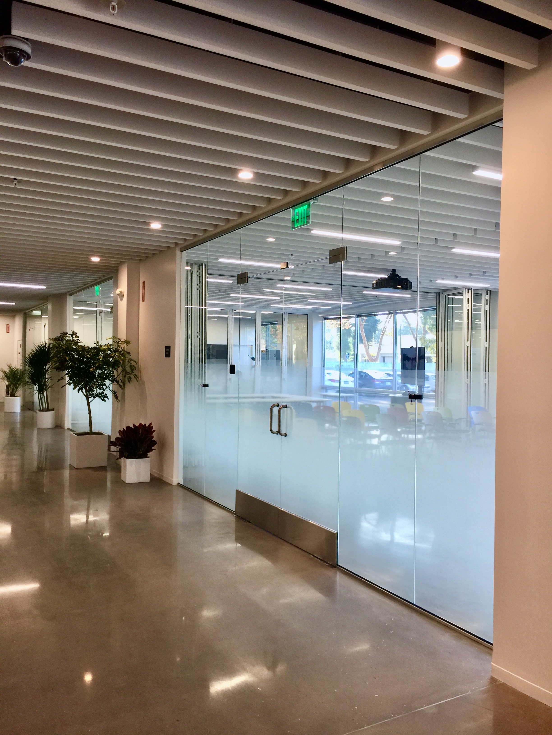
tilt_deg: +1.5
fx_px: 617
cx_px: 276
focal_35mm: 29
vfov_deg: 61.7
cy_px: 368
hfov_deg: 48.2
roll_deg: +0.2
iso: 32
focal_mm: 4.15
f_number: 2.2
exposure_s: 1/40
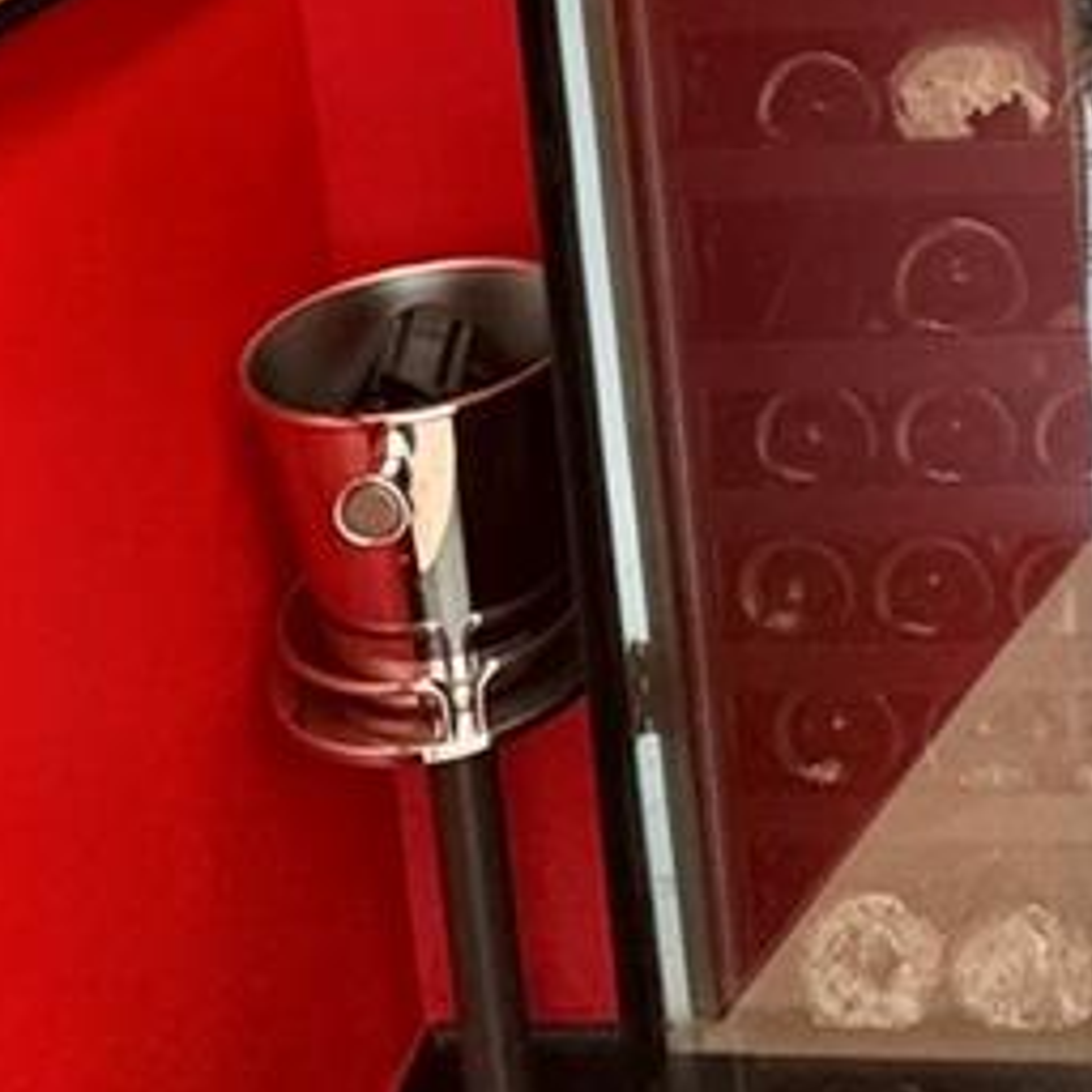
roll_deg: +4.9
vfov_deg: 25.4
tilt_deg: -9.1
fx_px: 2070
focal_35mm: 58
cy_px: -328
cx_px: 1002
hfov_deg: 28.3
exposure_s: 1/60
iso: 640
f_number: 2.2
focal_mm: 2.22
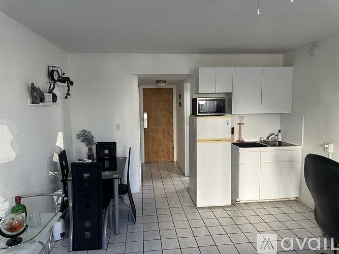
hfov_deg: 71.6
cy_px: 127
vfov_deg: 56.8
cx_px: 170
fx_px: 235
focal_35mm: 24
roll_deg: +0.4
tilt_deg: -5.4
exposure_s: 1/60
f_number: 1.78
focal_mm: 6.86
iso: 200
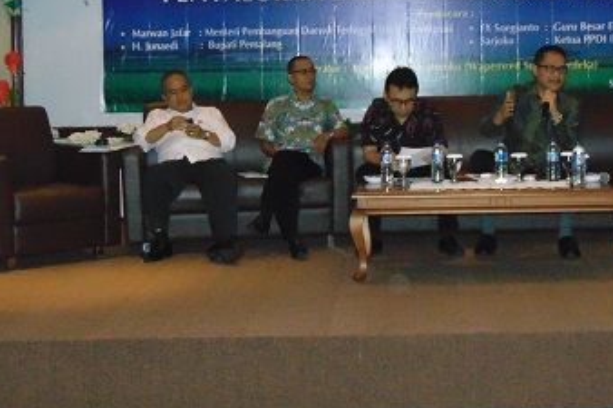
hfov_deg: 26.2
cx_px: 394
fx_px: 1310
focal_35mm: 77
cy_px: 115
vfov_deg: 17.6
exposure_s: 1/60
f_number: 3.5
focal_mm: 9
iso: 800
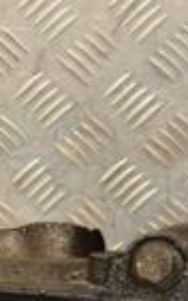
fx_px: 2240
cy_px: 239
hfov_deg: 4.7
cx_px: -184
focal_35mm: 273
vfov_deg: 7.7
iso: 800
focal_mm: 42
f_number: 4.8
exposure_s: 1/160
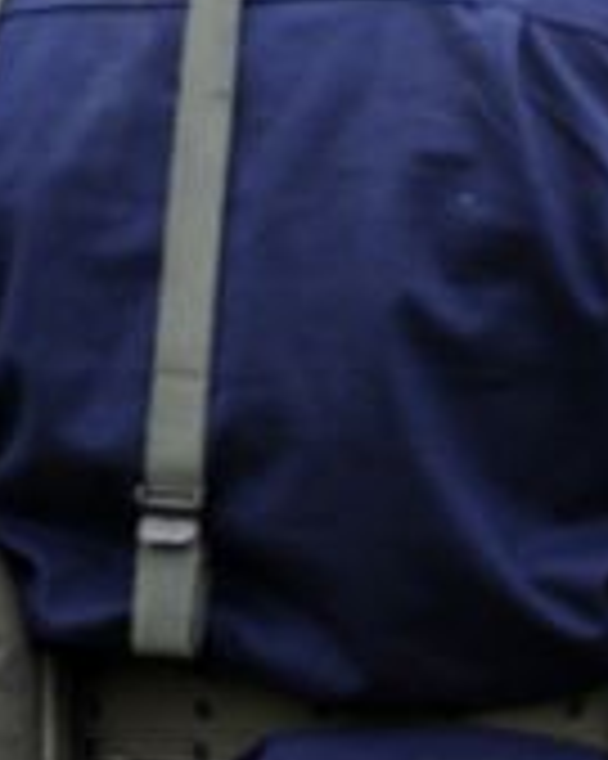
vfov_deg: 10.4
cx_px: 1058
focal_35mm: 185
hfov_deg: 8.1
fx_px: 4165
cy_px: 139
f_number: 4
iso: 200
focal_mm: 52
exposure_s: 1/250
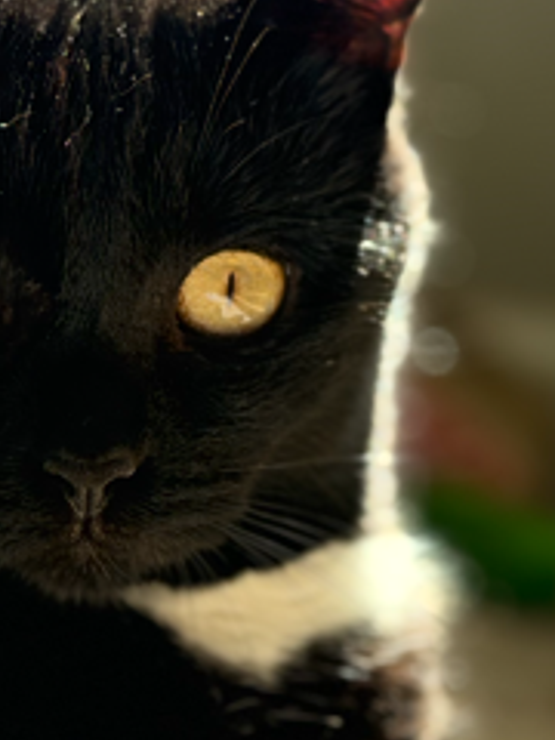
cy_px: 558
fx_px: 2736
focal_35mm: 128
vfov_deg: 15.3
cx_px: 56
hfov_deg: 11.5
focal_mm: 6.76
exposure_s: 1/223
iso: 200
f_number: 1.78
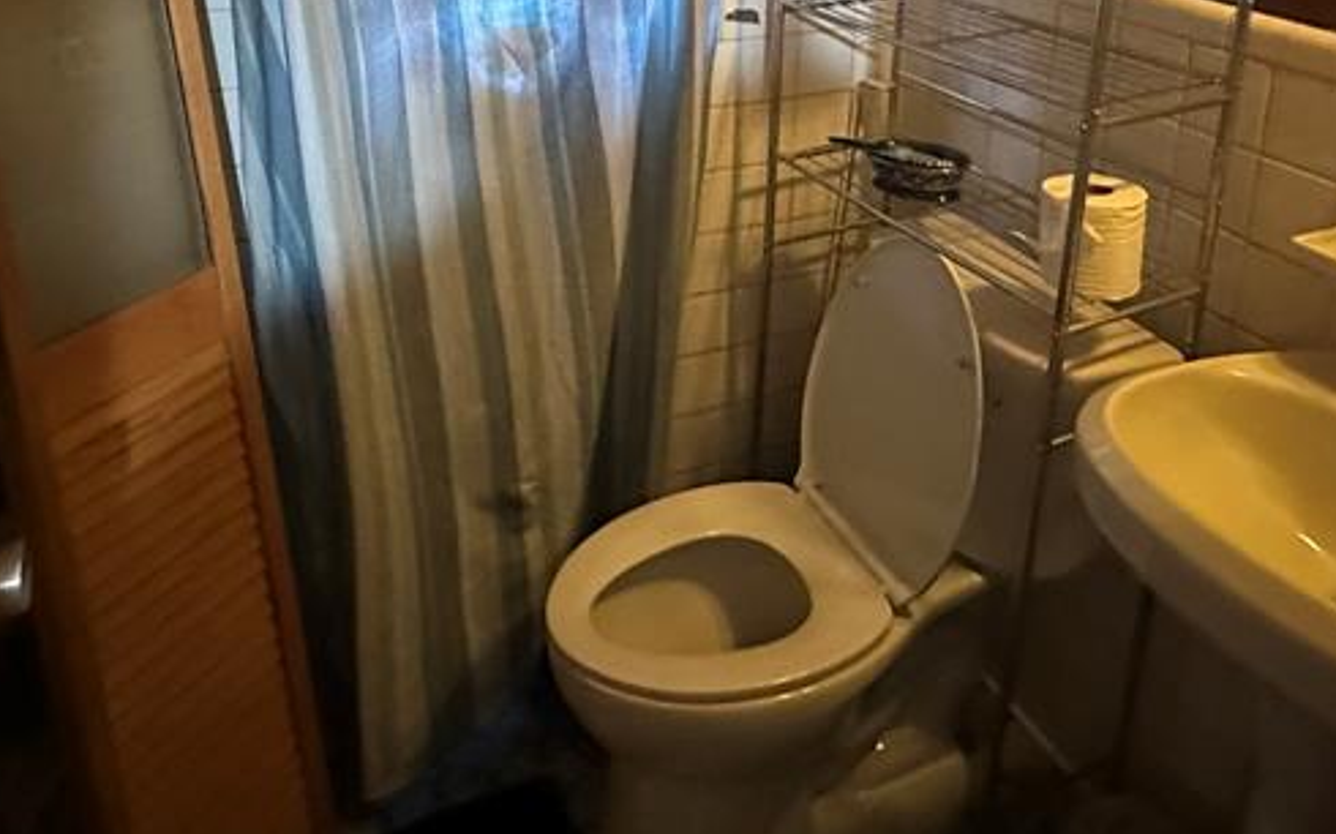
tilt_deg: -12.5
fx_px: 1128
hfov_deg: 61.2
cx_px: 611
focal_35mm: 31
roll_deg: -2.1
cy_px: -16
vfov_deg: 36.2
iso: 1250
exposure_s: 1/30
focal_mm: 2.22
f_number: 2.2
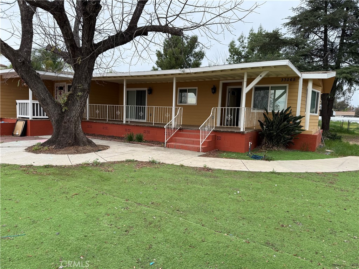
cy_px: 134
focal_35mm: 24
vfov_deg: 56.8
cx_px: 180
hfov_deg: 71.6
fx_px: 249
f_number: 1.78
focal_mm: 6.76
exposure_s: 1/1522
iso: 80
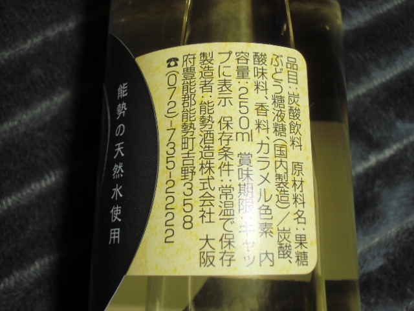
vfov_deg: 37.7
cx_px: 207
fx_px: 454
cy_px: 156
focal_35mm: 38
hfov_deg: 49.0
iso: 64
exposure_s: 1/40
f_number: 3.9
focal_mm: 6.67
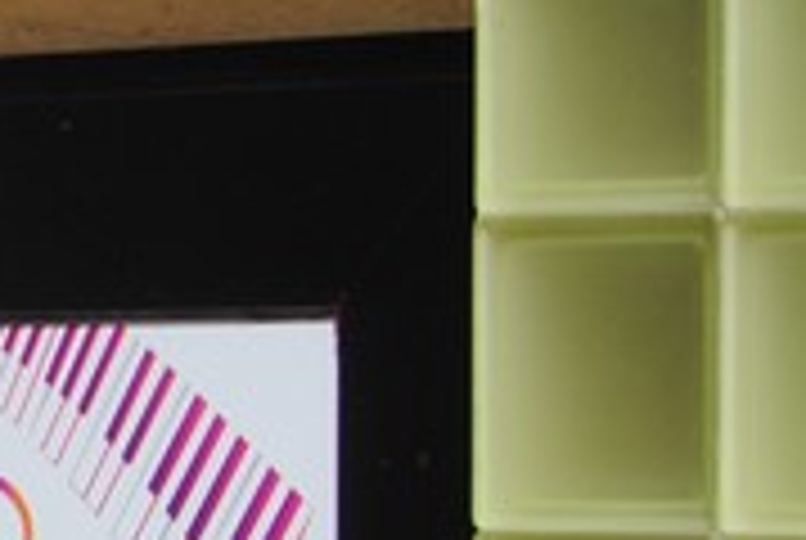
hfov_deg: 5.6
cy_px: 986
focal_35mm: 340
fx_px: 7630
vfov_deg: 4.0
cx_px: -1738
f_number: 9
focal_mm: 35
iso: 100
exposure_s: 1/320
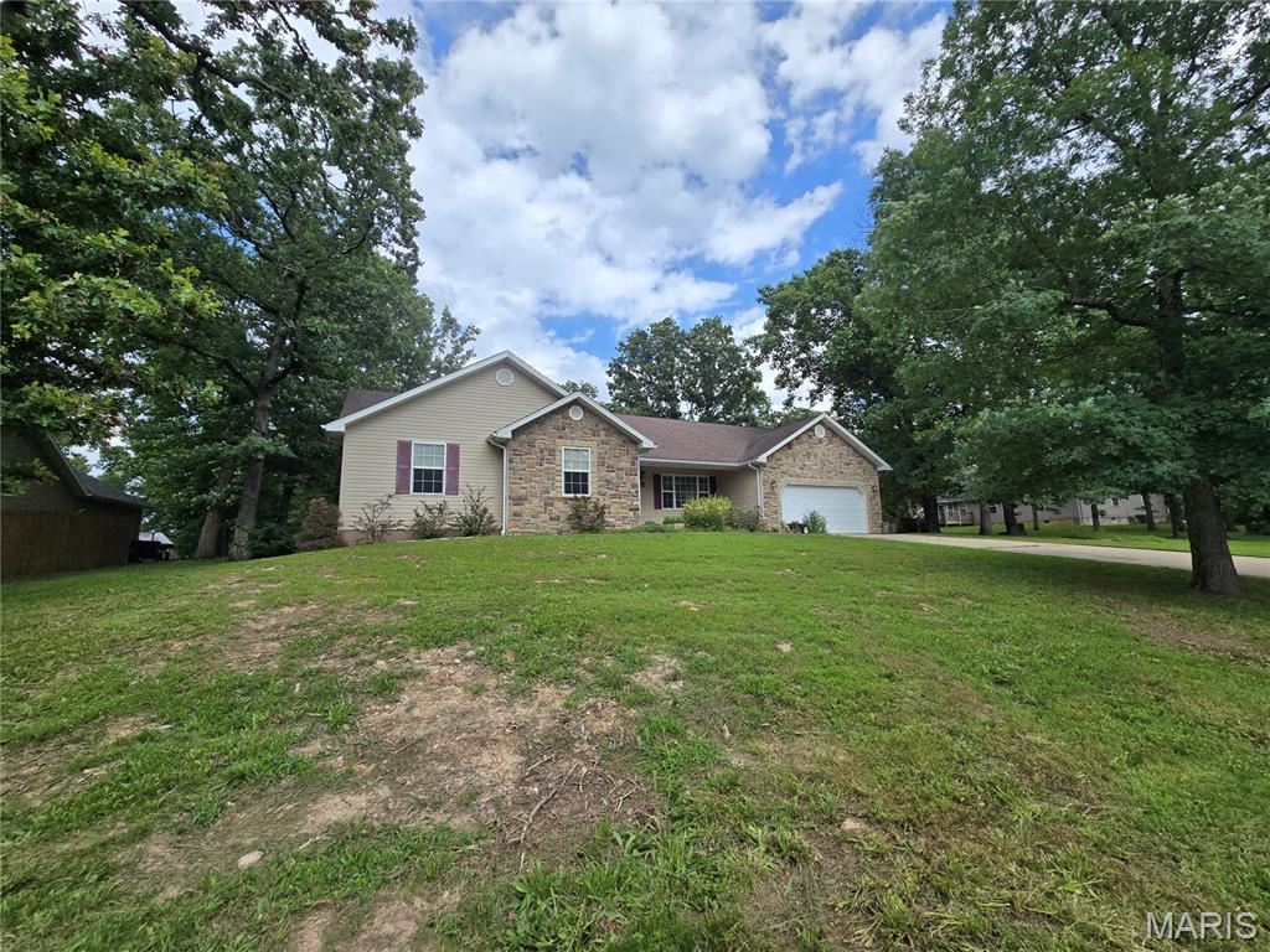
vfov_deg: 89.9
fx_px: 477
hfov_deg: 106.2
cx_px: 635
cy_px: 476
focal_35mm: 13
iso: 50
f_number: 2.2
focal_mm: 2.2
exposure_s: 1/1930
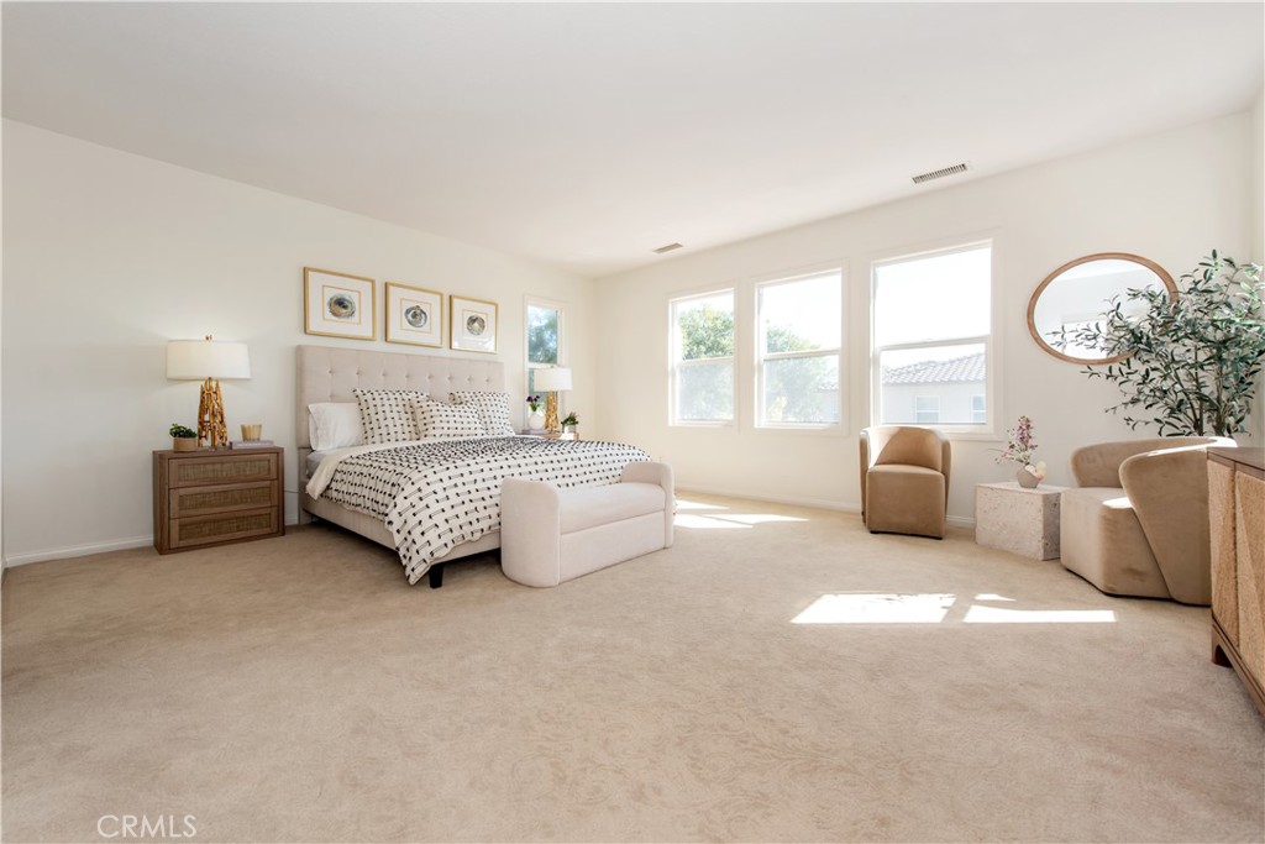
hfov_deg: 104.2
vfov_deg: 81.2
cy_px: 422
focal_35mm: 14
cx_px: 632
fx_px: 492
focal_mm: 14
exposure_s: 1/125
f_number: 5.6
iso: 110
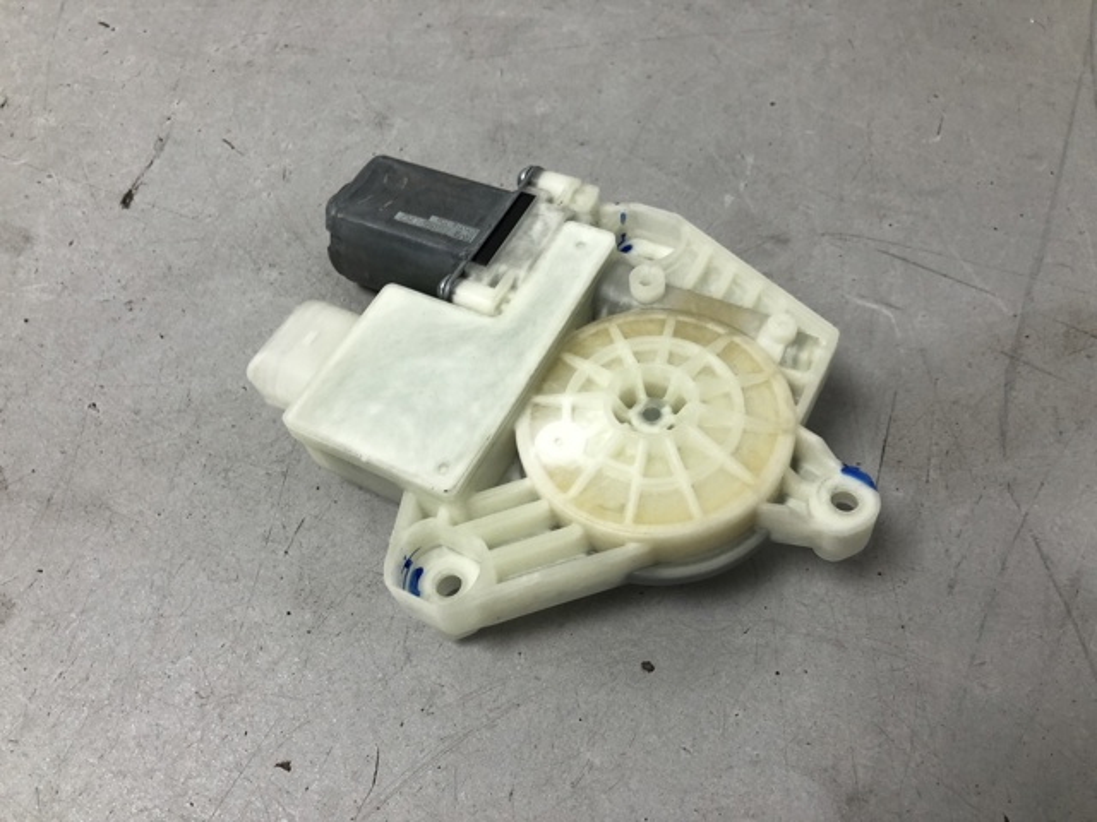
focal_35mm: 28
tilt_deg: -62.5
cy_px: 411
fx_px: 887
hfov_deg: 63.4
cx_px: 548
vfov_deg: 49.7
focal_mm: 4
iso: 32
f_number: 1.8
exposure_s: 1/33
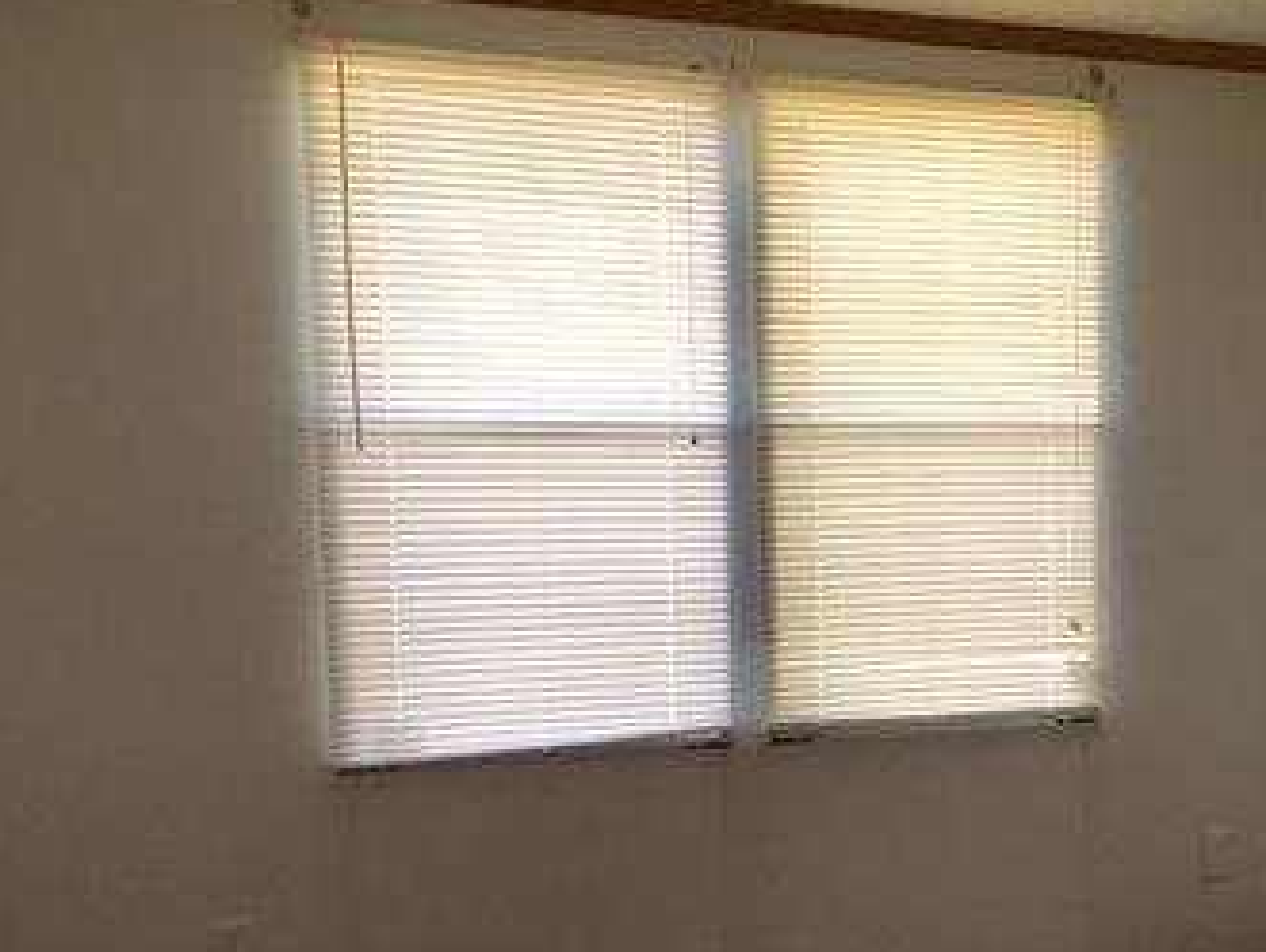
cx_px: 1033
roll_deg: +0.9
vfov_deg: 25.8
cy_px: 711
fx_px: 2050
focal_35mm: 56
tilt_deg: -8.7
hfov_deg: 33.2
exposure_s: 1/15
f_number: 2.2
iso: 25
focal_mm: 4.15
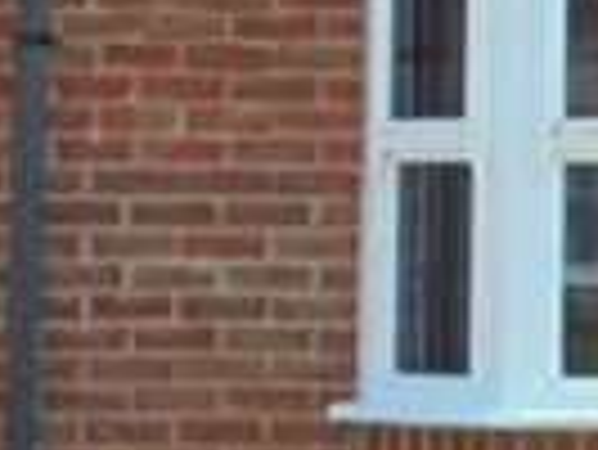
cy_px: -214
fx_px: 4444
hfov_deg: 7.4
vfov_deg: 5.7
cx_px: 1169
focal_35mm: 257
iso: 100
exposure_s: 1/200
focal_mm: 8.9
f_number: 4.8
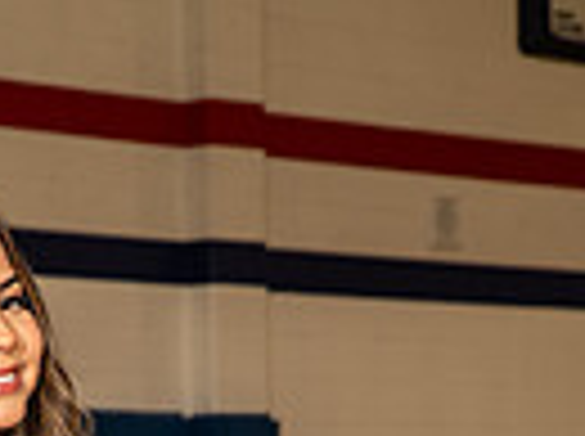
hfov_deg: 9.5
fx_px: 3492
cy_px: 1007
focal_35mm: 207
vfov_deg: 6.8
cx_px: 4
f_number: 7.1
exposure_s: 1/250
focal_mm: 62
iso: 320
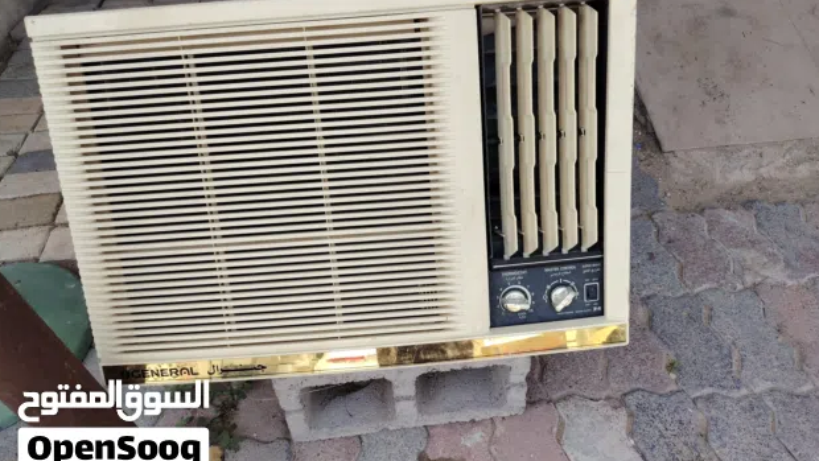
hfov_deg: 69.9
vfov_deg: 42.7
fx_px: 586
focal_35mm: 27
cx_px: 408
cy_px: 189
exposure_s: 1/389
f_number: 1.75
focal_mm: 5.25
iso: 111
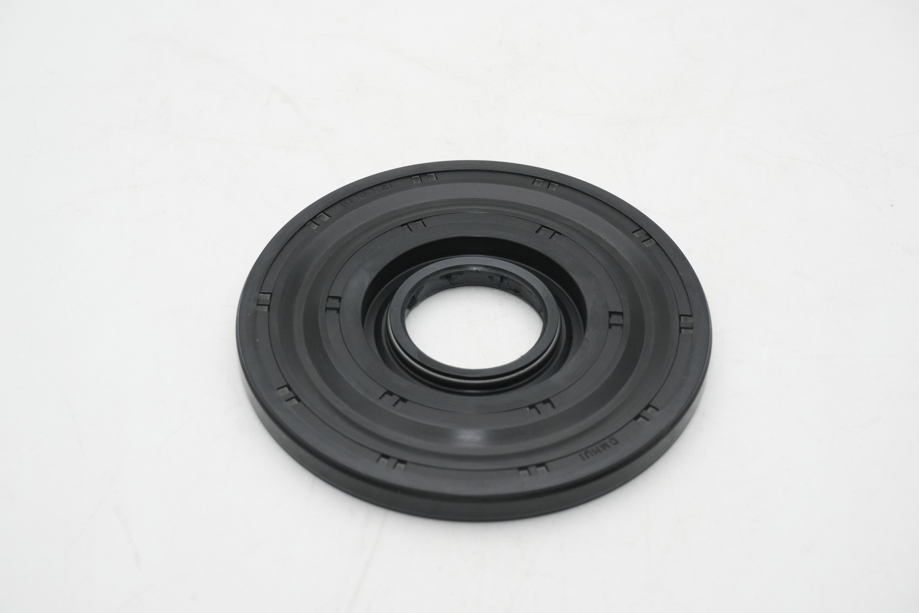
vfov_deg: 21.1
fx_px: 1646
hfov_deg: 31.2
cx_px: 460
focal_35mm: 64
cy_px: 306
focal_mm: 43
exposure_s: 1/160
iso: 1600
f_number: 11
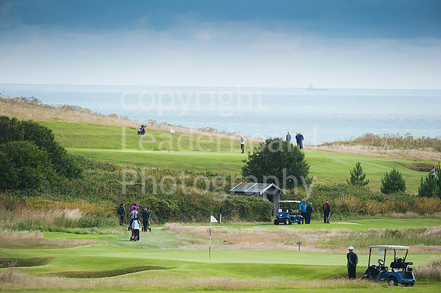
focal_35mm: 300
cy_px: 146
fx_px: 3673
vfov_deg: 4.6
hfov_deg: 6.9
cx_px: 220
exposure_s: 1/3200
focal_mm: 300
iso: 400
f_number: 5.6
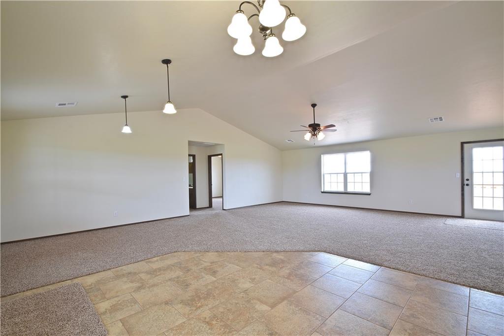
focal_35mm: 15
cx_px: 252
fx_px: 210
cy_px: 168
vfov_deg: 77.3
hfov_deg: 100.4
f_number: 22
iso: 100
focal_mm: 10
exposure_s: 1/1.3
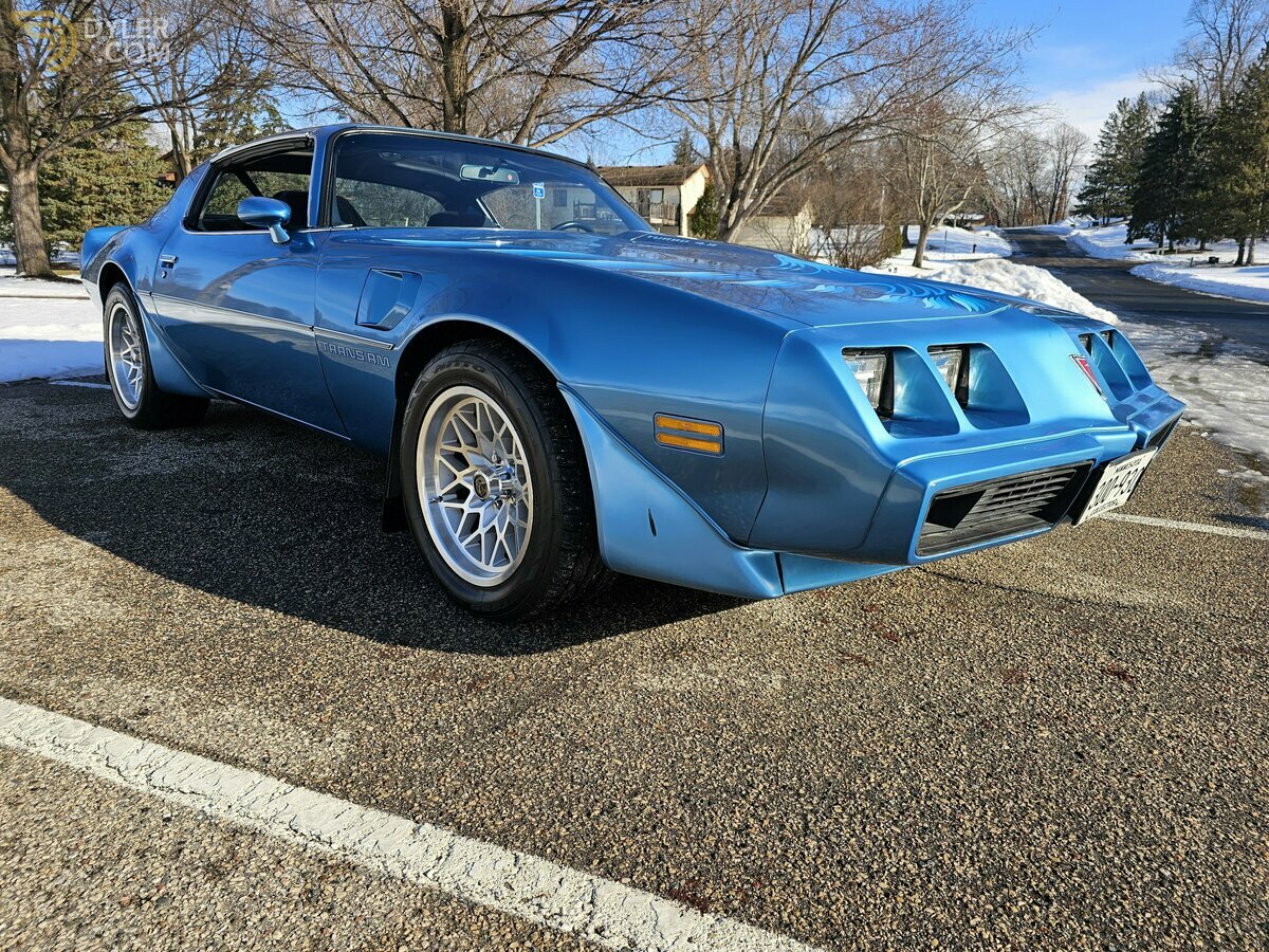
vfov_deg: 58.9
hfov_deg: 73.9
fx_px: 843
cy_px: 476
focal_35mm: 23
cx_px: 634
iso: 10
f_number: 1.7
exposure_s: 1/428
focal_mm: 6.3
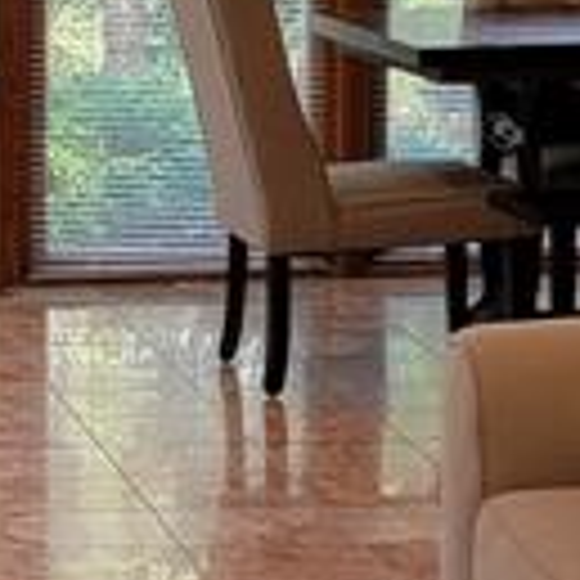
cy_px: 364
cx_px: -526
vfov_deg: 9.6
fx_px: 3469
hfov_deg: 9.1
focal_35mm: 183
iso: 50
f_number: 1.8
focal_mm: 5.4
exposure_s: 1/120
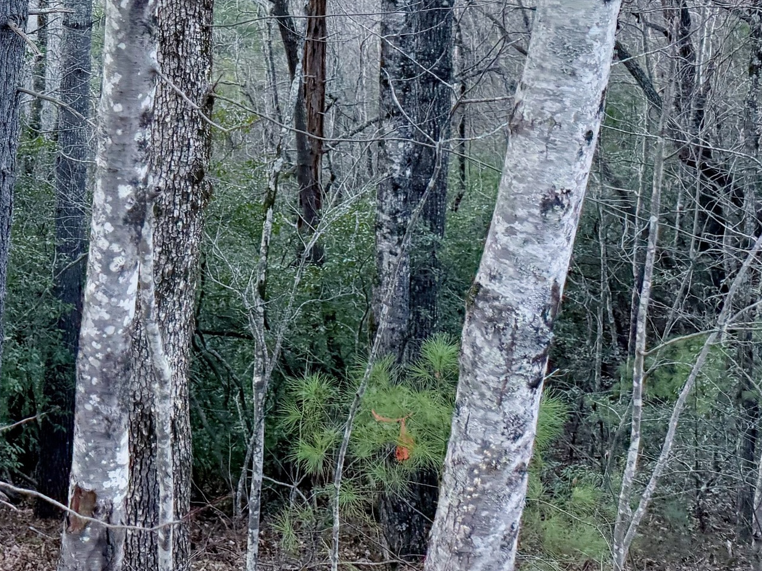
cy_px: -25
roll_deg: -1.7
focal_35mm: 58
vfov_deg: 23.9
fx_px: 1277
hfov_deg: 31.7
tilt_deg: -6.2
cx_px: 79
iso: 160
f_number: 1.78
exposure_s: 1/240
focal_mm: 6.76
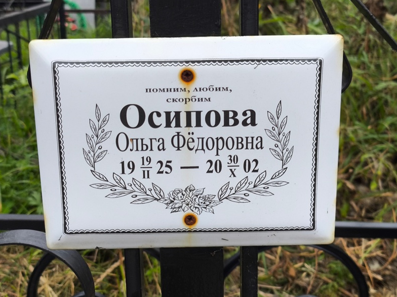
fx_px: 585
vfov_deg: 28.6
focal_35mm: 51
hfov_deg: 37.5
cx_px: 201
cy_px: 147
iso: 50
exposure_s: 1/120
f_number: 1.7
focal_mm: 4.71
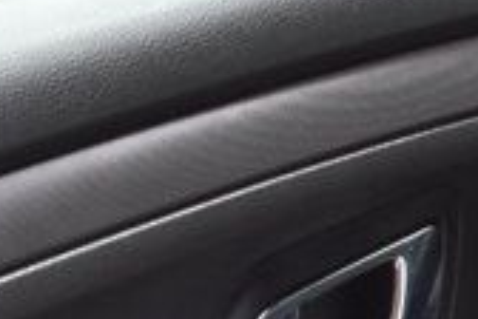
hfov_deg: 11.1
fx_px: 2191
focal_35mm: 165
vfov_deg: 8.3
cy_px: 339
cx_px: 1004
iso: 400
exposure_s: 1/160
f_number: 9
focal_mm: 18
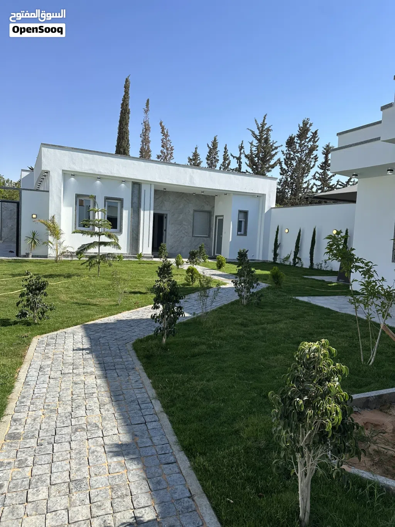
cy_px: 264
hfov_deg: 56.8
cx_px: 198
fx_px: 365
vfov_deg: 71.6
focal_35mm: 24
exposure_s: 1/4184
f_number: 1.78
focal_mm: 6.86
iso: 80
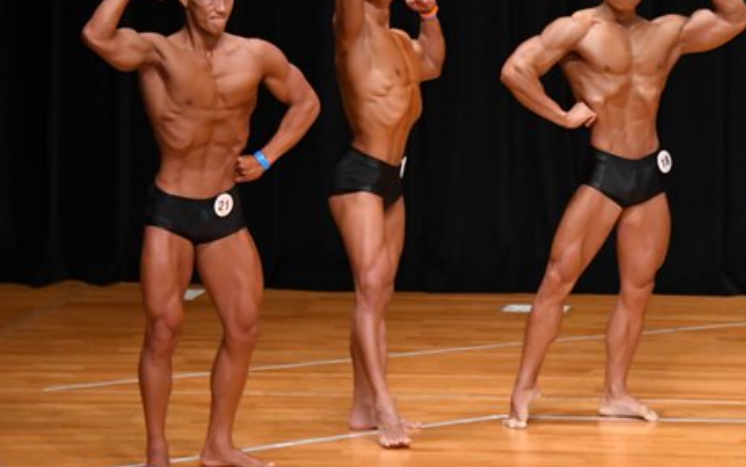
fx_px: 6569
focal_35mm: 323
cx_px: 551
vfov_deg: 4.1
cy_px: 163
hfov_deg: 6.5
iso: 4000
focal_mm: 125
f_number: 5.6
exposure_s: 1/400
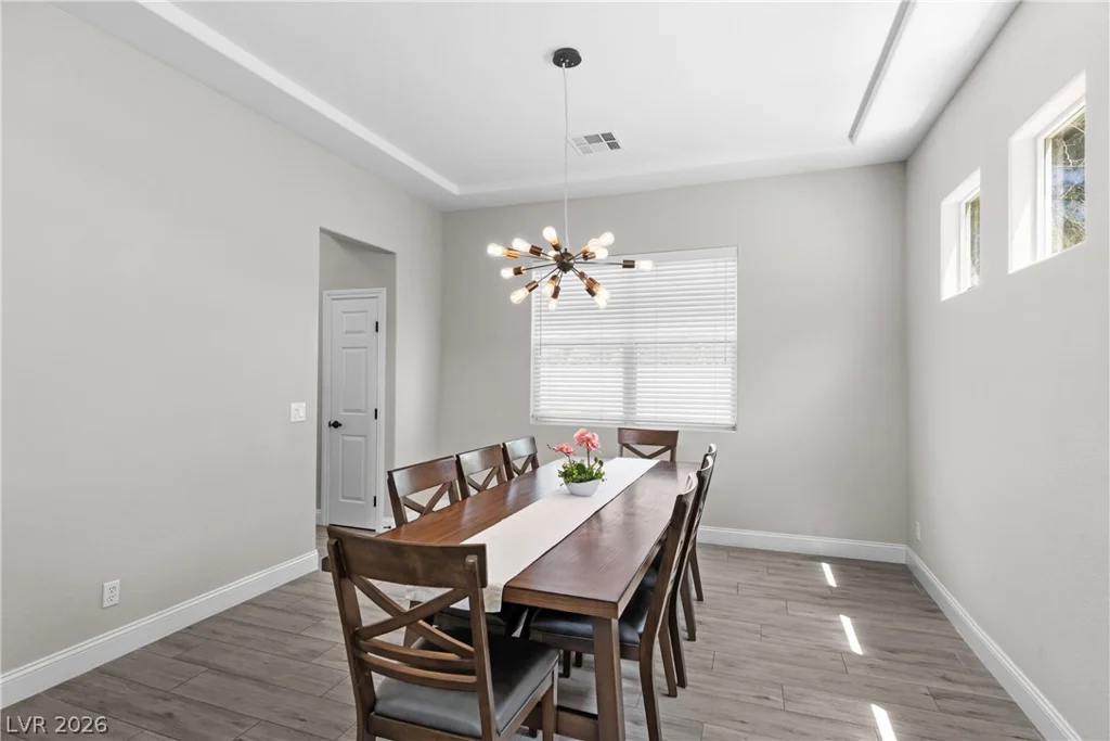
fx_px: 555
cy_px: 370
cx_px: 555
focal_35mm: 18
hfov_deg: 90.0
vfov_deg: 67.4
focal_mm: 18
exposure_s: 1/20
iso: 400
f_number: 8
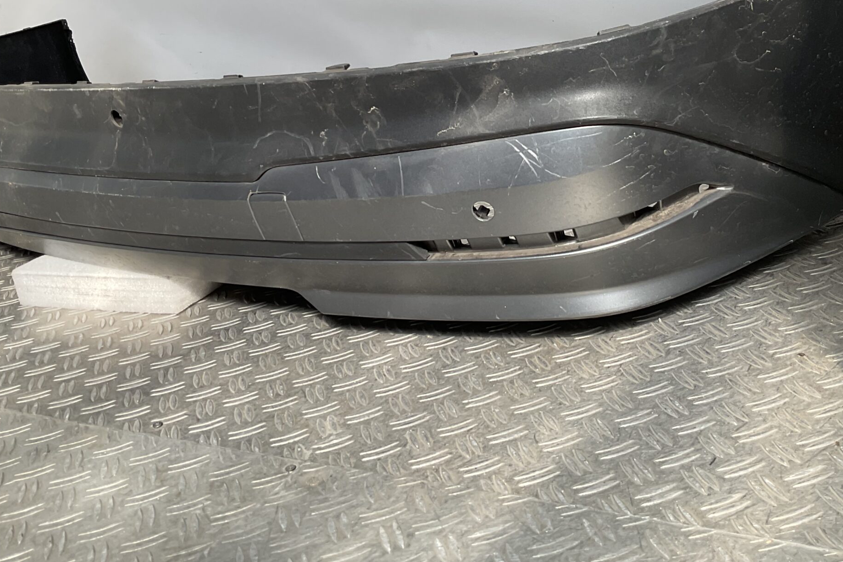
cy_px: 136
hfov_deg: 46.2
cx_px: 500
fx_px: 984
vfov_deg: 31.3
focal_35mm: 42
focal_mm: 3
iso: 16
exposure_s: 1/415
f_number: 1.8
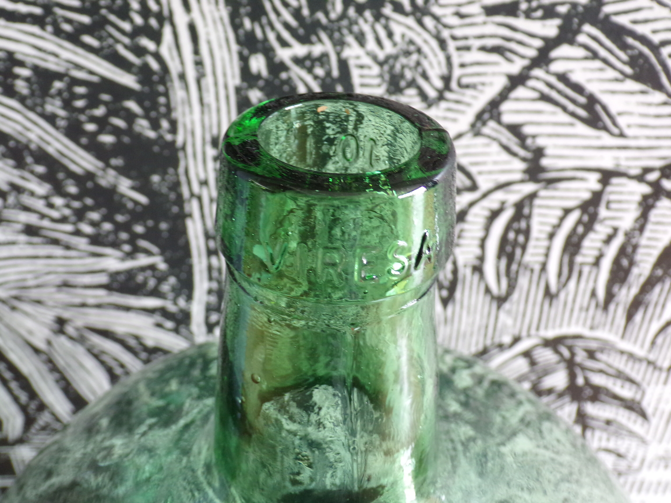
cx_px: 336
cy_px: 252
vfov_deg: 44.2
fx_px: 620
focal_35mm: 32
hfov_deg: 56.8
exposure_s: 1/17
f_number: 3.2
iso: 200
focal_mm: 5.8
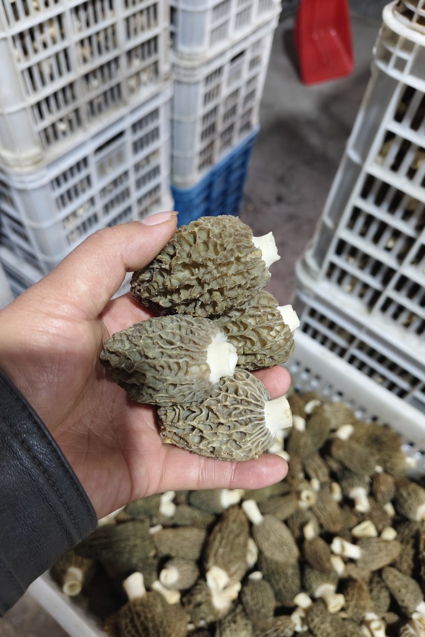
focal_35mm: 24
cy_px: 318
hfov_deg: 53.1
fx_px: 425
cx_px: 210
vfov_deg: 73.7
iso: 1282
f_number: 1.88
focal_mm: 5.56
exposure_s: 1/50
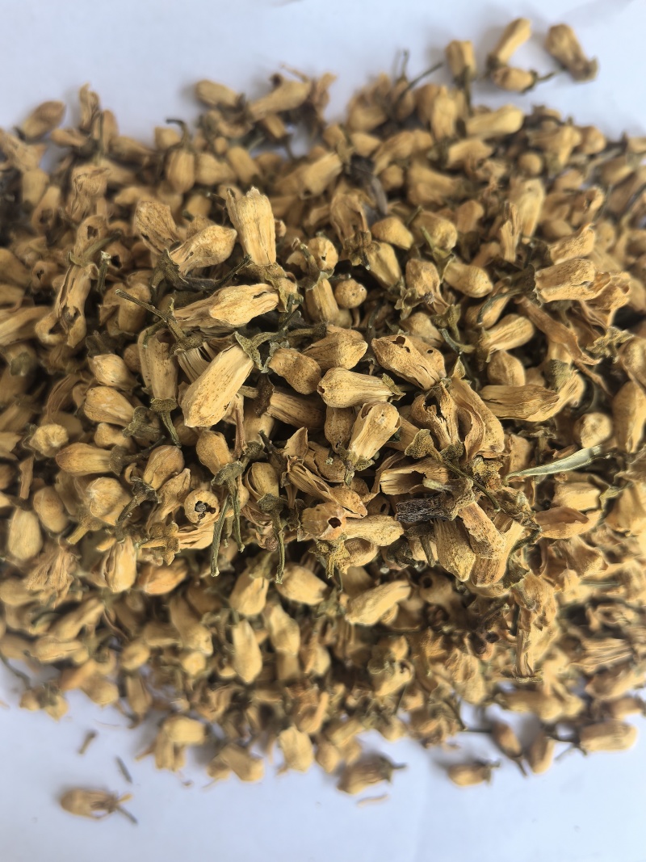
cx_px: 323
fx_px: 672
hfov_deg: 51.3
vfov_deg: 65.3
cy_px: 431
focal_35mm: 27
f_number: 2
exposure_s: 1/100
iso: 160
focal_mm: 5.75
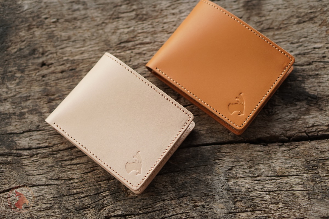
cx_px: 164
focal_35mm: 75
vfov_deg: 18.2
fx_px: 685
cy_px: 110
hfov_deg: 27.0
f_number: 2.5
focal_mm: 50
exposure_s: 1/2000
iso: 500
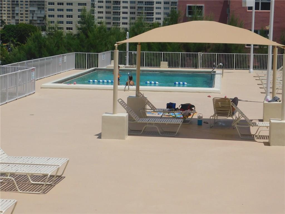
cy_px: 107
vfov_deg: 18.4
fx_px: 659
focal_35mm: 80
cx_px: 142
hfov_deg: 24.4
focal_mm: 14.2
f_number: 8.8
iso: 125
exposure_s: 1/640
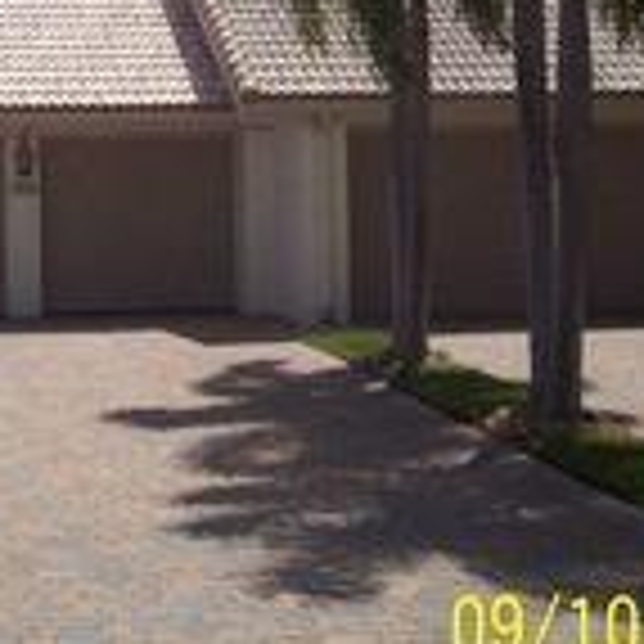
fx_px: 1873
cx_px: 23
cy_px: 131
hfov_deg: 19.0
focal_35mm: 89
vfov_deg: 19.3
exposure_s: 1/1279
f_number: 4.5
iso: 100
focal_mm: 5.9
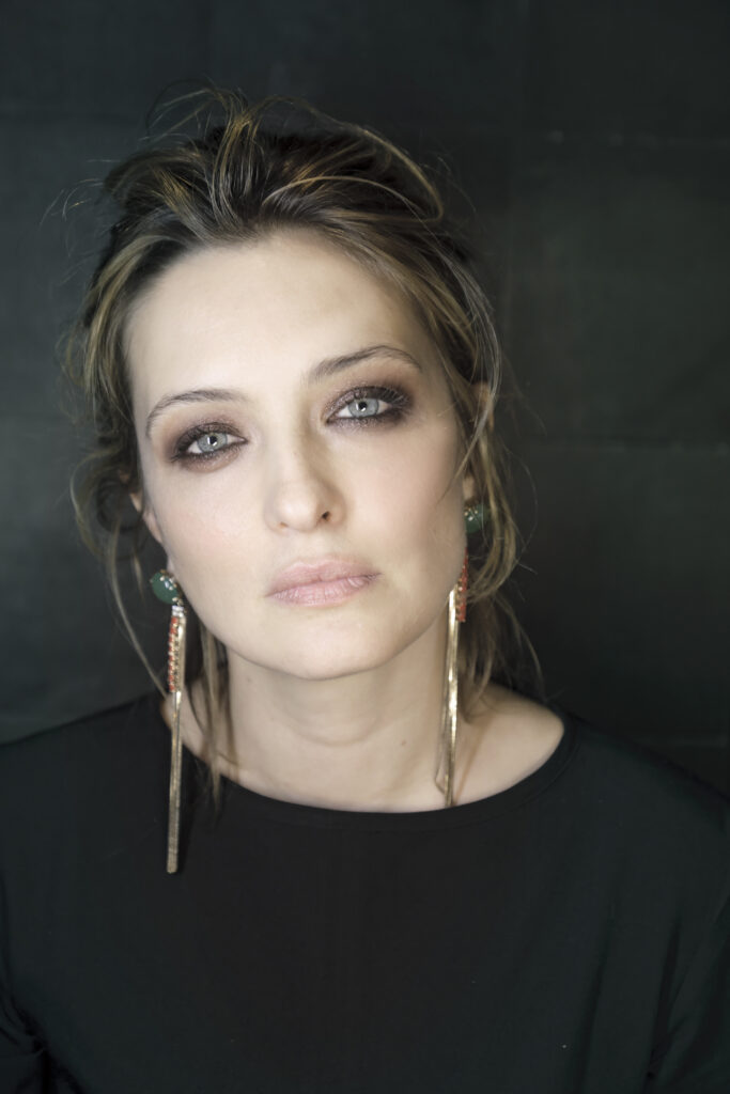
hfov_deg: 19.2
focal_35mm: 71
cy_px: 547
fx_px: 2159
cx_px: 365
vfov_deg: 28.4
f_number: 3.2
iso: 1600
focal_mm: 47
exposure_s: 1/60
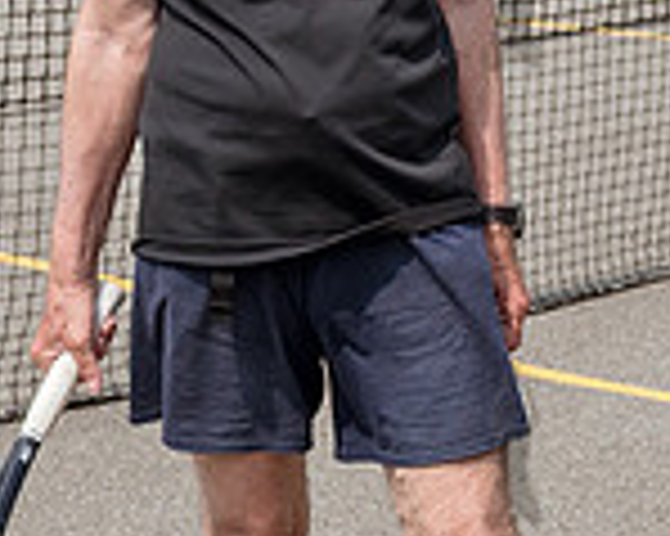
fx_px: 3329
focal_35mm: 168
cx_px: 896
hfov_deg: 11.2
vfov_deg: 9.1
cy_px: -86
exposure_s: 1/1600
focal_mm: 32
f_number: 4.5
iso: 200
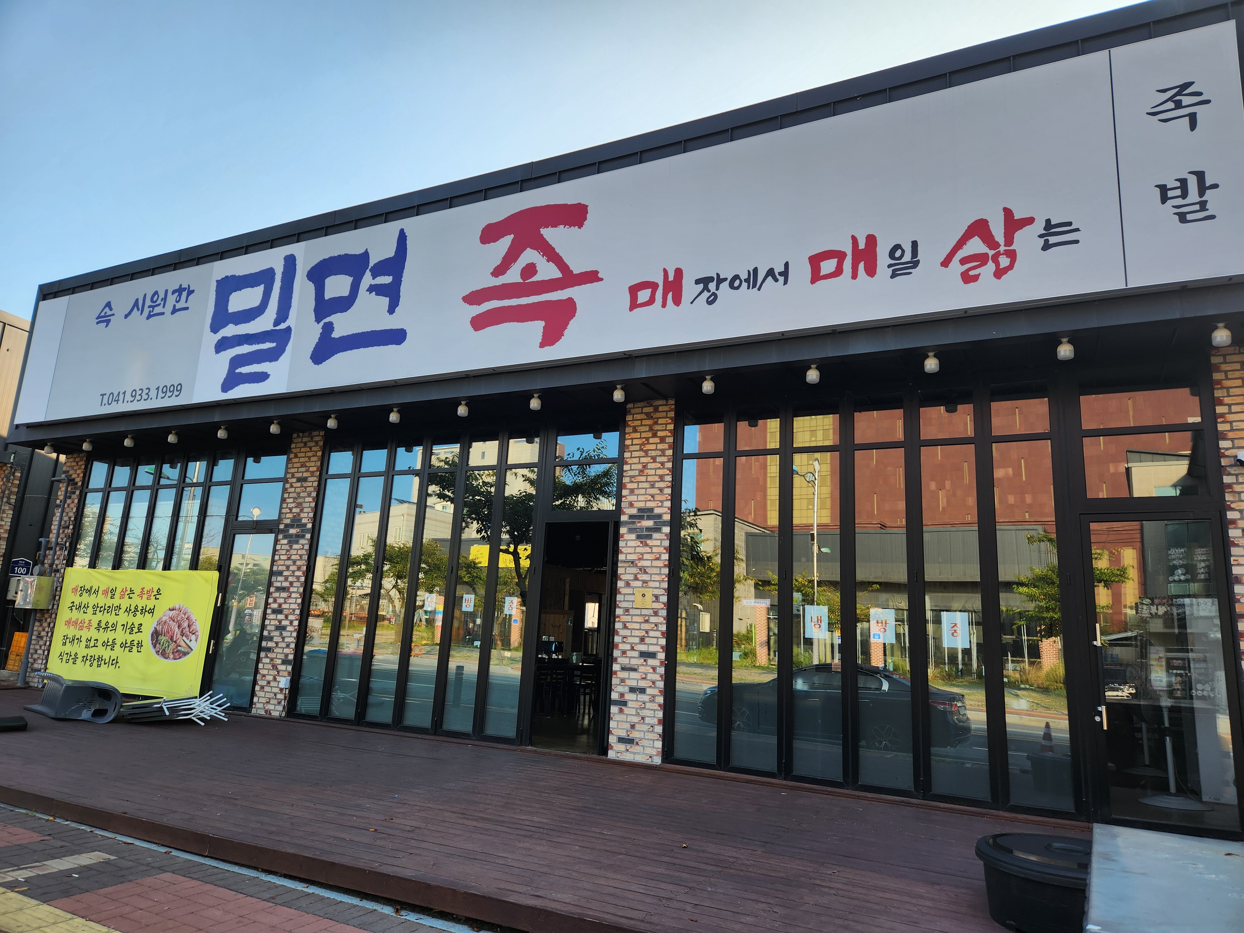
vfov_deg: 58.9
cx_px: 622
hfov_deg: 73.9
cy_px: 466
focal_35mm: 23
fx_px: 827
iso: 20
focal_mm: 5.4
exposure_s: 1/423
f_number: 1.8
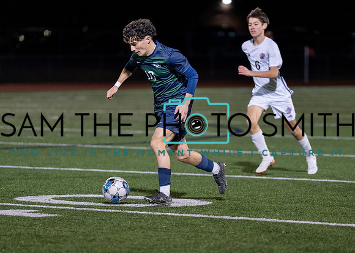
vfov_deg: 5.9
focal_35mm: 245
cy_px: 148
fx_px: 2467
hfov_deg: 8.2
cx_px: 207
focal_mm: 200
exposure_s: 1/1000
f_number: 2.8
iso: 2500
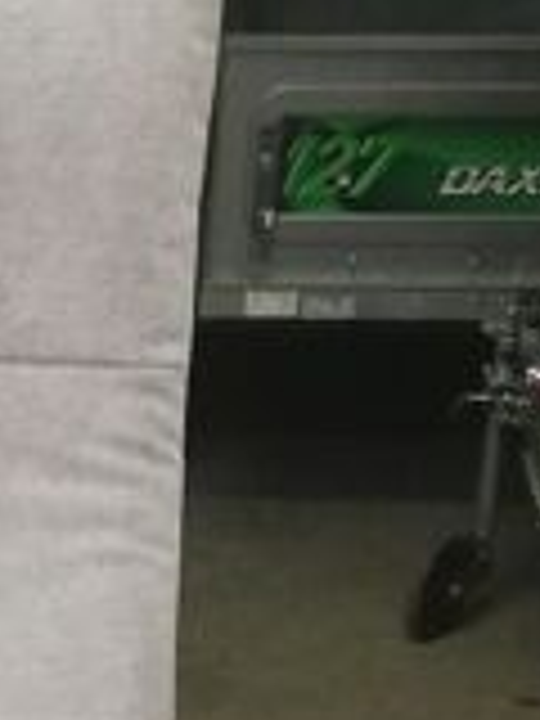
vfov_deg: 14.2
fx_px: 2662
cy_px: 1143
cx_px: -292
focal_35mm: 128
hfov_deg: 11.1
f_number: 2.2
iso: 320
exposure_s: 1/33.3
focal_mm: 3.81
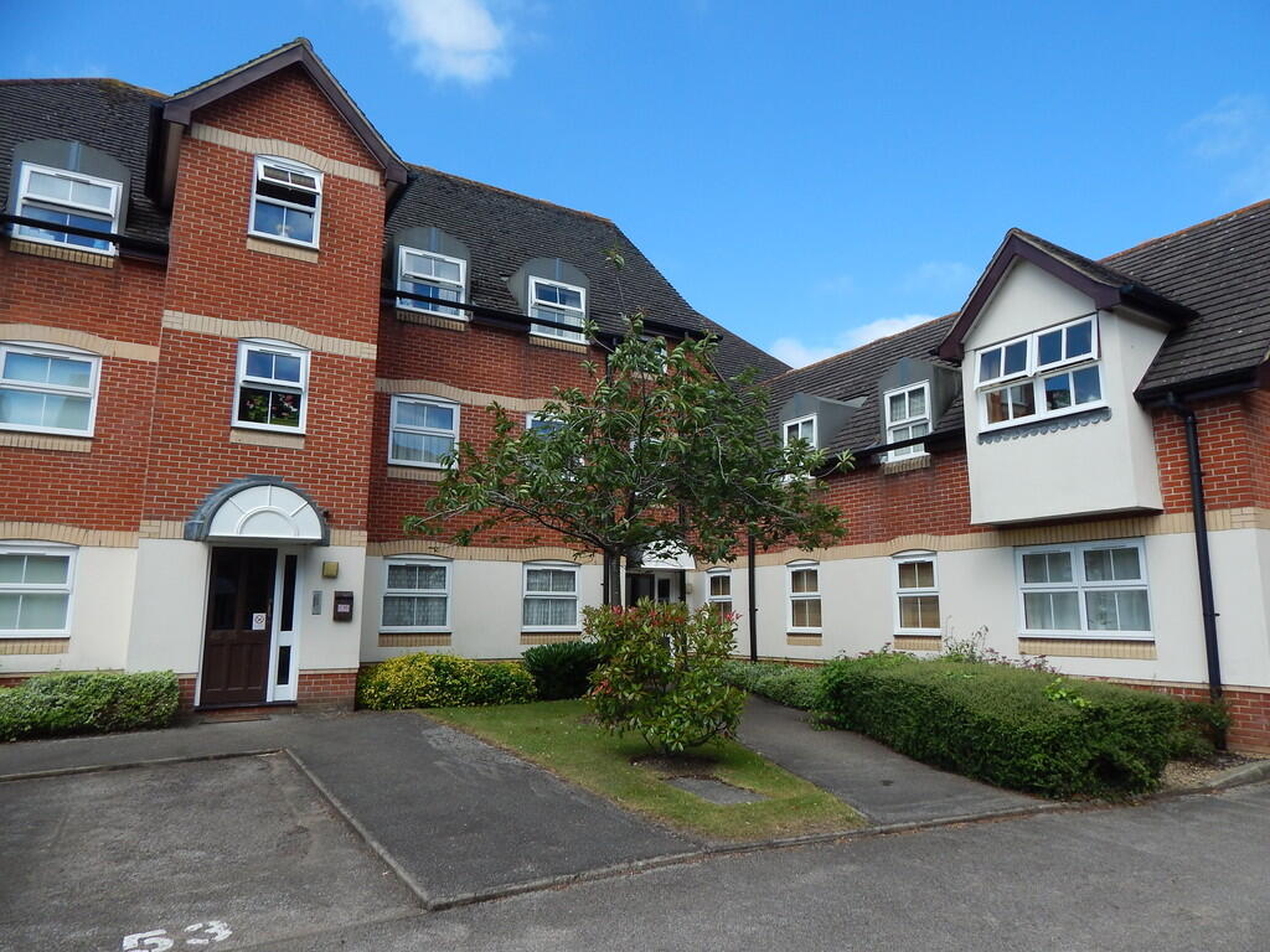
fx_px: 844
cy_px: 476
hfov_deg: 73.9
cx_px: 635
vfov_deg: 58.9
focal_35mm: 23
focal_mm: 4
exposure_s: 1/1000
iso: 125
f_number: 3
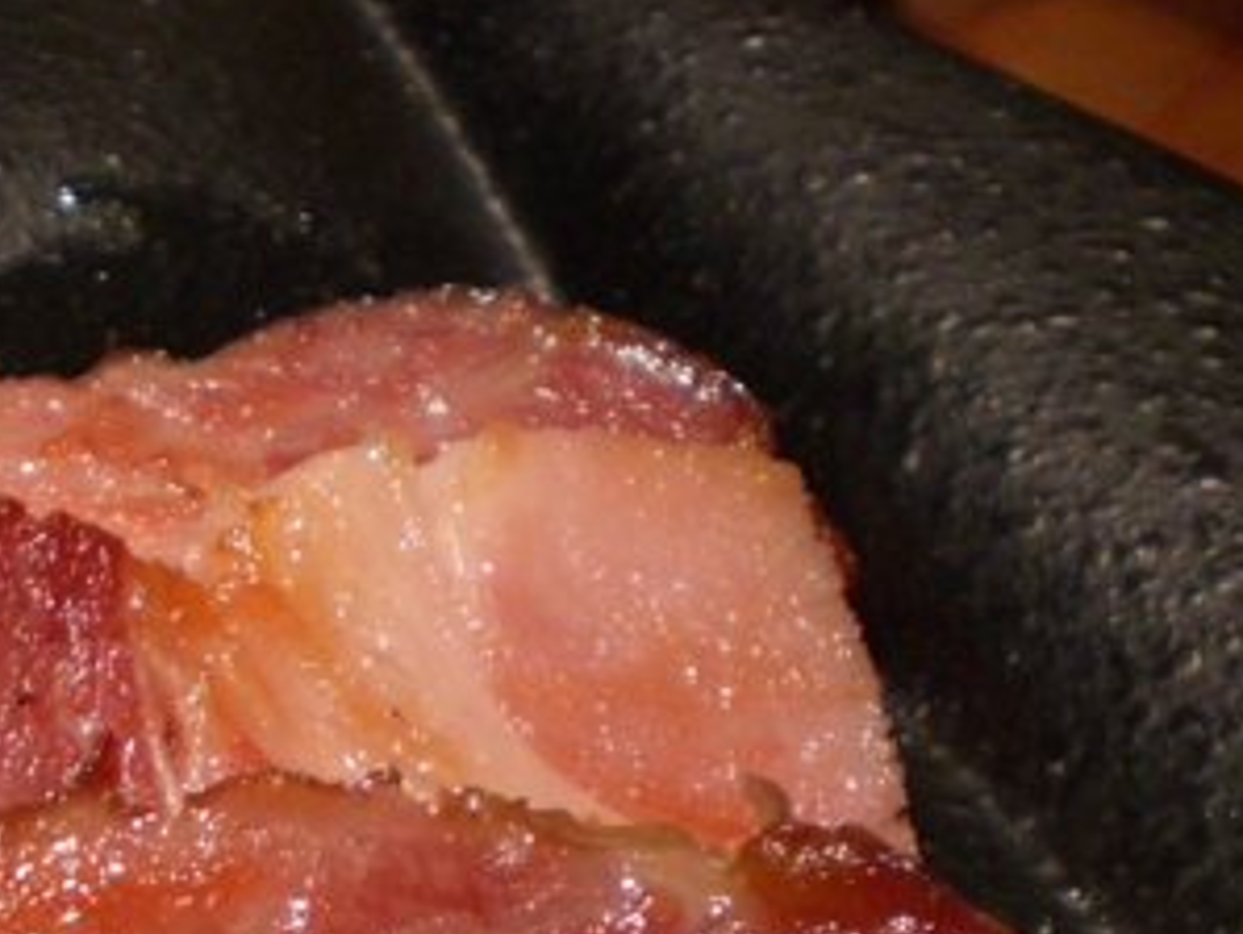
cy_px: 1067
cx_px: 67
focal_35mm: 102
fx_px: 3666
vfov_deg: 14.2
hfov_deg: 18.8
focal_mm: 6.3
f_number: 3.1
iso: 200
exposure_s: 1/40
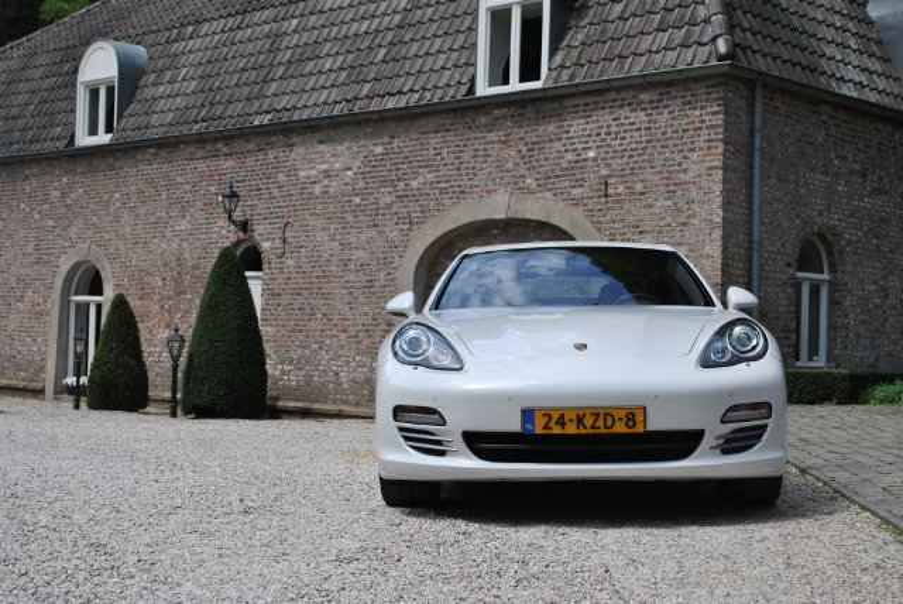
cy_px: 302
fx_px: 1431
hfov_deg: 35.0
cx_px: 452
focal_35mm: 57
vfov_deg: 23.8
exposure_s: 1/160
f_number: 6.3
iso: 100
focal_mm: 38
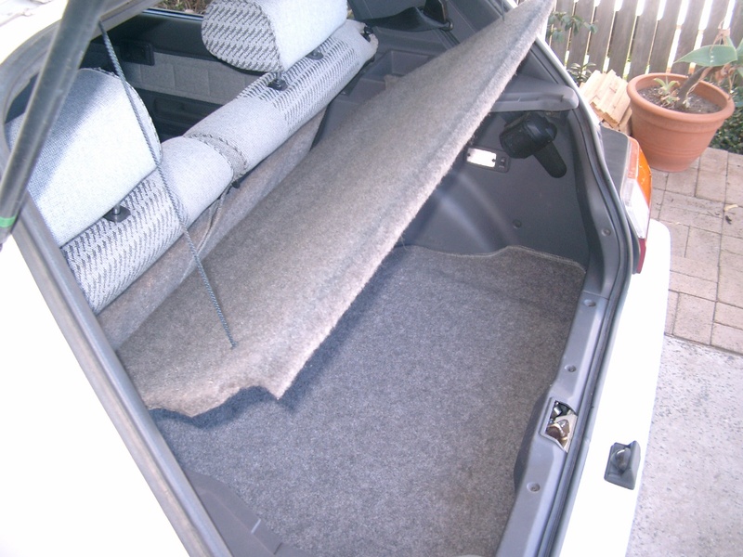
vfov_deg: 38.7
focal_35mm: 37
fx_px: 794
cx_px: 372
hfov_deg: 50.1
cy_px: 278
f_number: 2.6
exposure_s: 1/80
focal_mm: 7.6
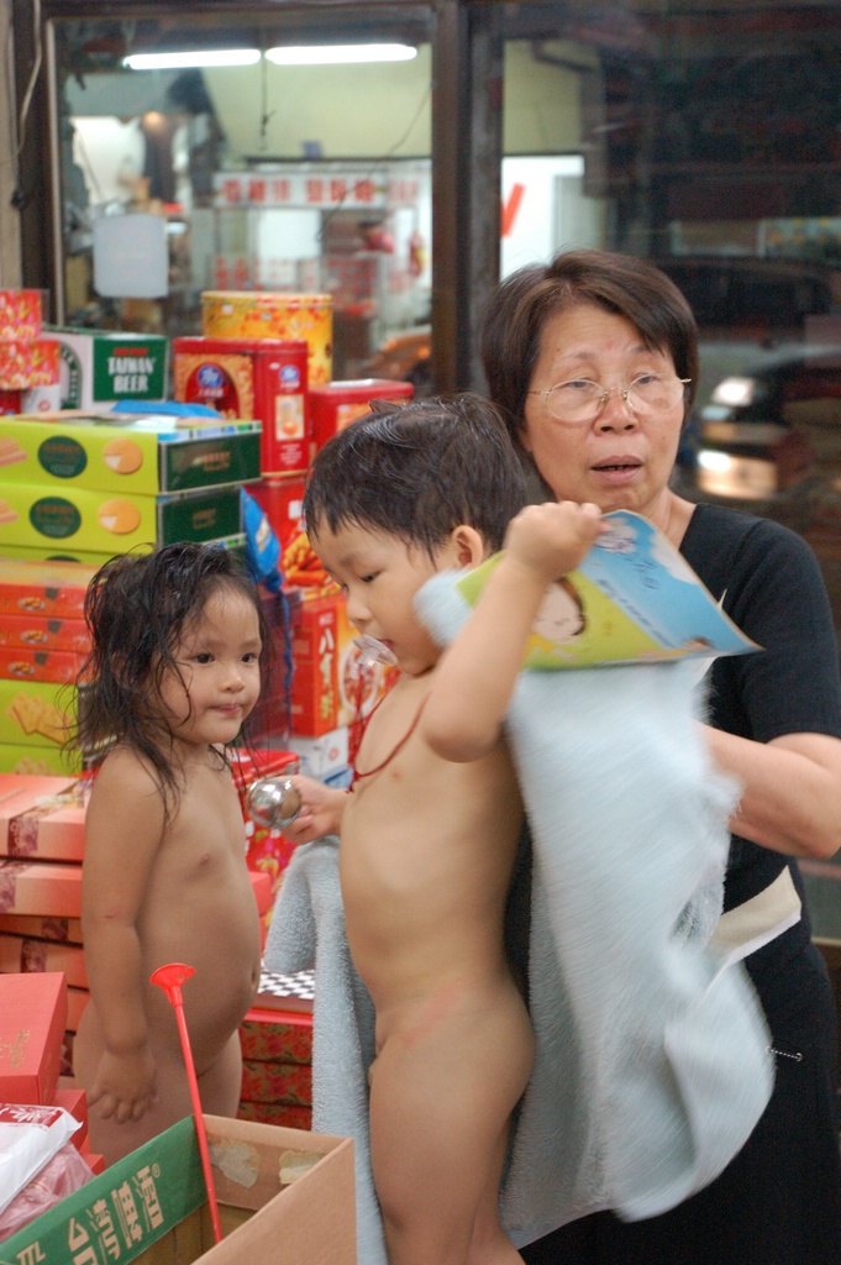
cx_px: 420
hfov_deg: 18.9
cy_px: 632
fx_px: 2527
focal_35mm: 72
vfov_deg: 28.1
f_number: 4.5
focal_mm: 48
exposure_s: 1/50
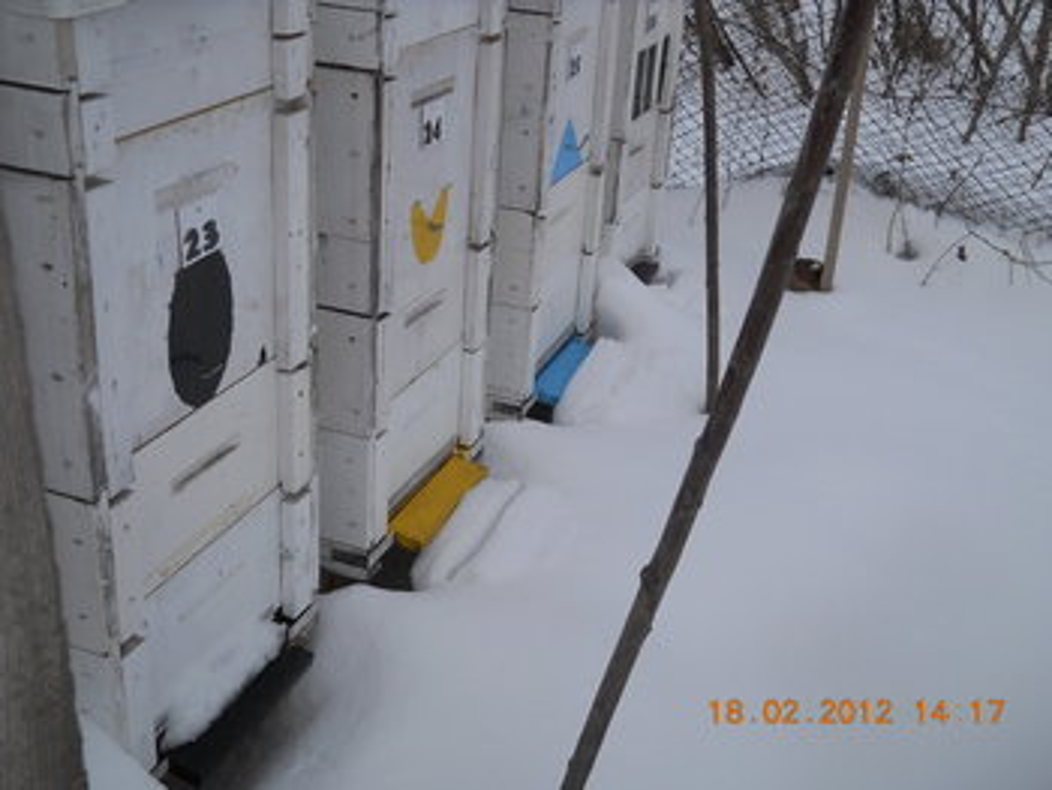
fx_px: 1247
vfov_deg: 35.2
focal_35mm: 41
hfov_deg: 45.7
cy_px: 395
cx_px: 526
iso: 80
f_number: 5.5
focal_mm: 6.72
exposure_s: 1/800
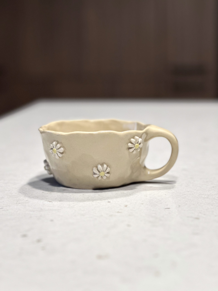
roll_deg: -1.1
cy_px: 146
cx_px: 109
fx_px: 647
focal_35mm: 77
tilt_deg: -8.8
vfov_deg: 25.3
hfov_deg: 19.1
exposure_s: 1/33
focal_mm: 9
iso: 125
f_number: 2.8
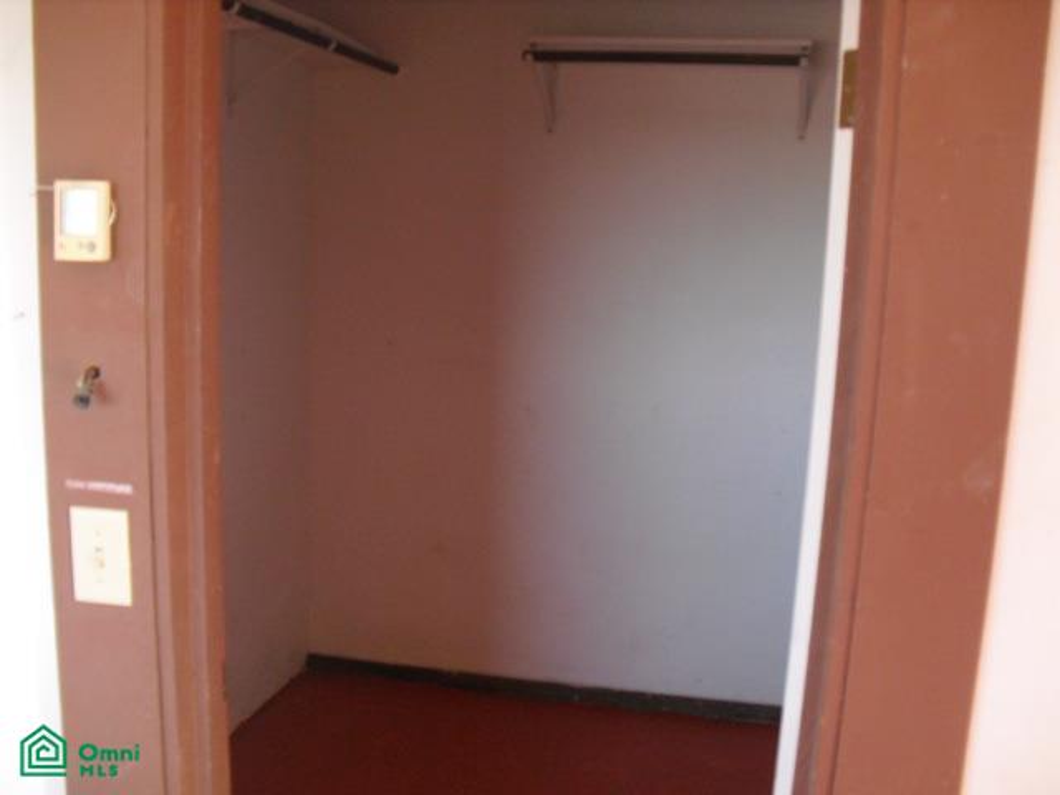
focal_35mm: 36
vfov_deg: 39.7
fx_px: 1102
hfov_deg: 51.4
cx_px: 530
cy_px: 398
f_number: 3.1
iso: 400
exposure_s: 1/100
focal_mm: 6.3
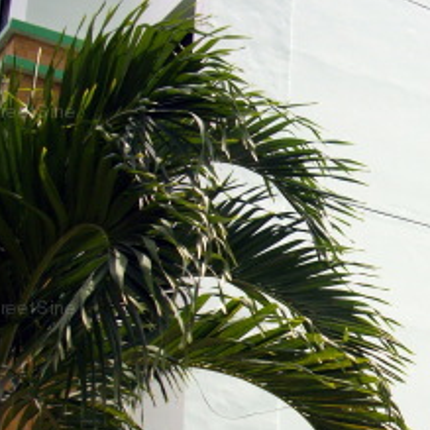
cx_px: 501
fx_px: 1152
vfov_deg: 21.0
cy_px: 310
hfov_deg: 20.0
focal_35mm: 82
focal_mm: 6.2
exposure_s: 1/200
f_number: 5.6
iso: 80
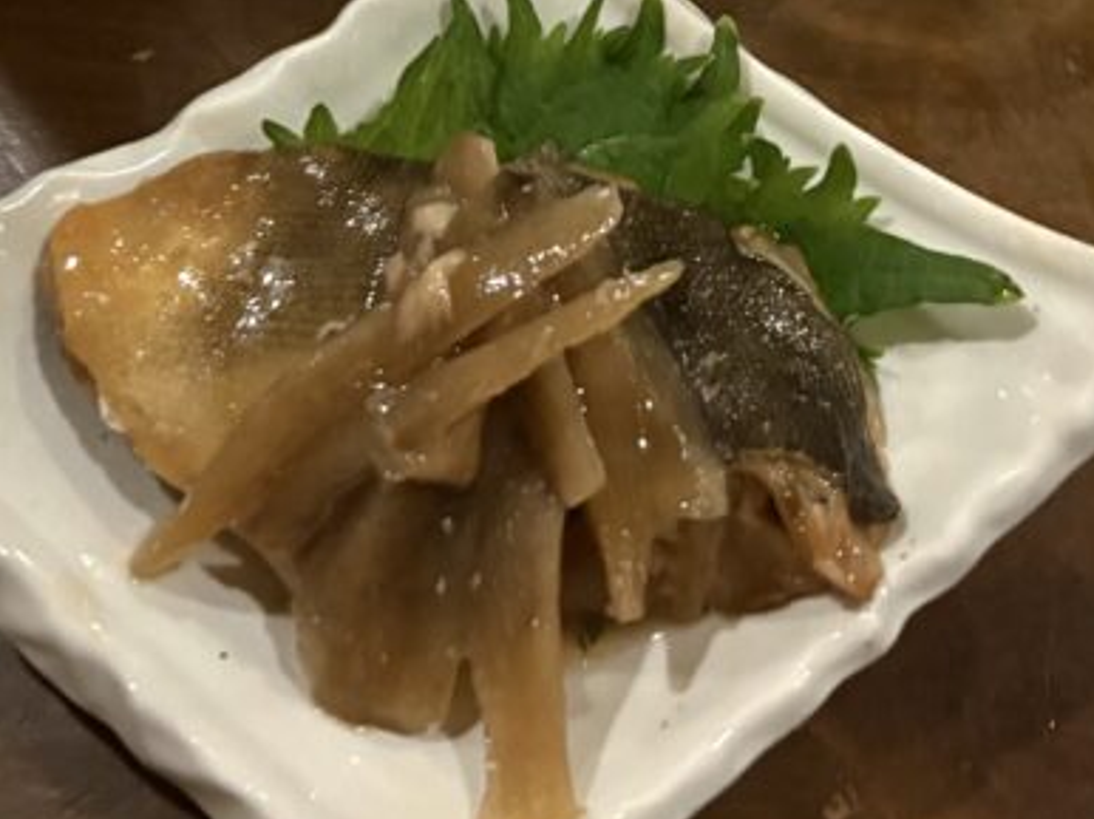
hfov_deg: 28.0
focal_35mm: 69
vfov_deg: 19.7
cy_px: -232
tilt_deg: -56.0
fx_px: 2179
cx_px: 723
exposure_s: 1/30
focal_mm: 5.96
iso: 640
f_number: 1.6
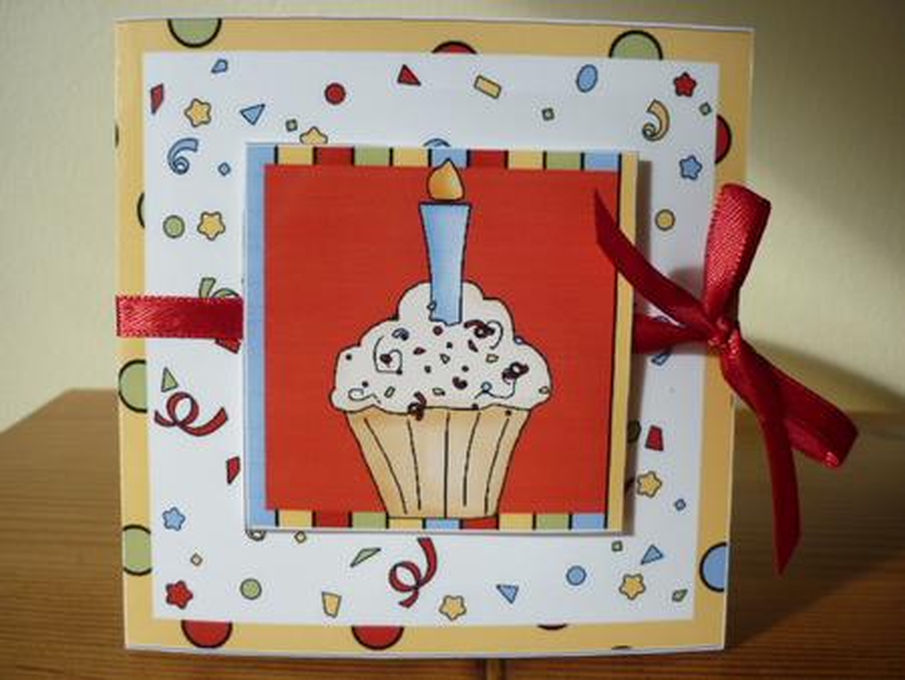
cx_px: 452
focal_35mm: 33
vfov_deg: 43.0
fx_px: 863
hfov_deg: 55.3
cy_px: 340
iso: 80
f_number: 2.8
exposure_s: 1/250
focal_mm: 5.5
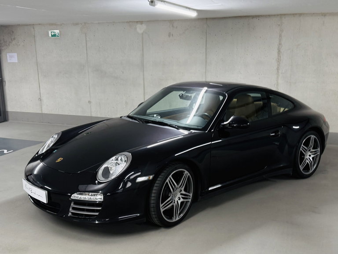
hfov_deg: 71.6
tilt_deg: -13.9
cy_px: 127
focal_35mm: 24
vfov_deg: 56.8
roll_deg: +1.2
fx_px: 234
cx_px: 169
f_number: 1.78
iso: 125
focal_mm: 6.76
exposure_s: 1/50
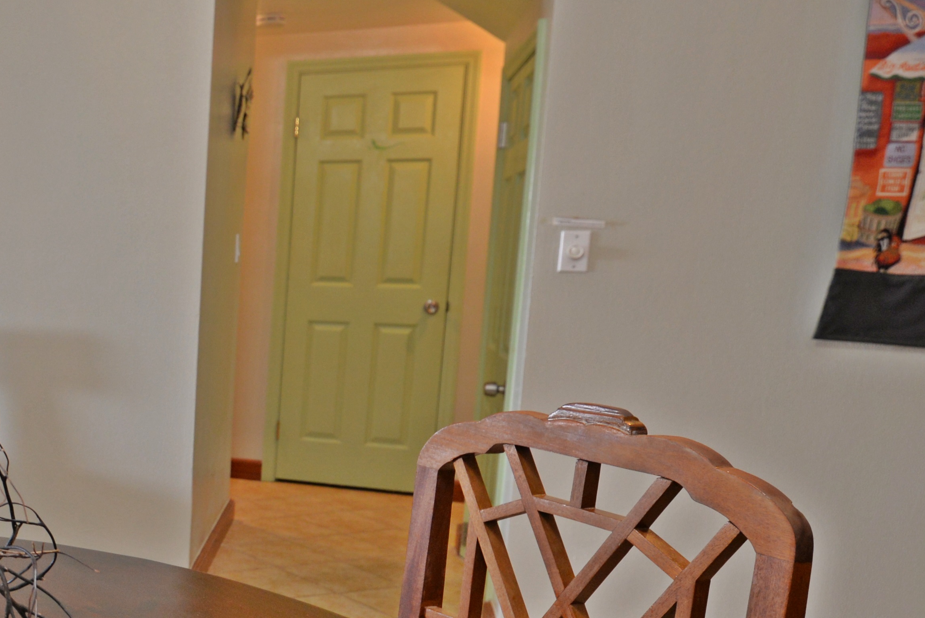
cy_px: 384
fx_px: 1002
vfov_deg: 34.1
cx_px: -139
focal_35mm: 39
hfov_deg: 38.8
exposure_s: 1/60
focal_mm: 15
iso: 800
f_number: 4
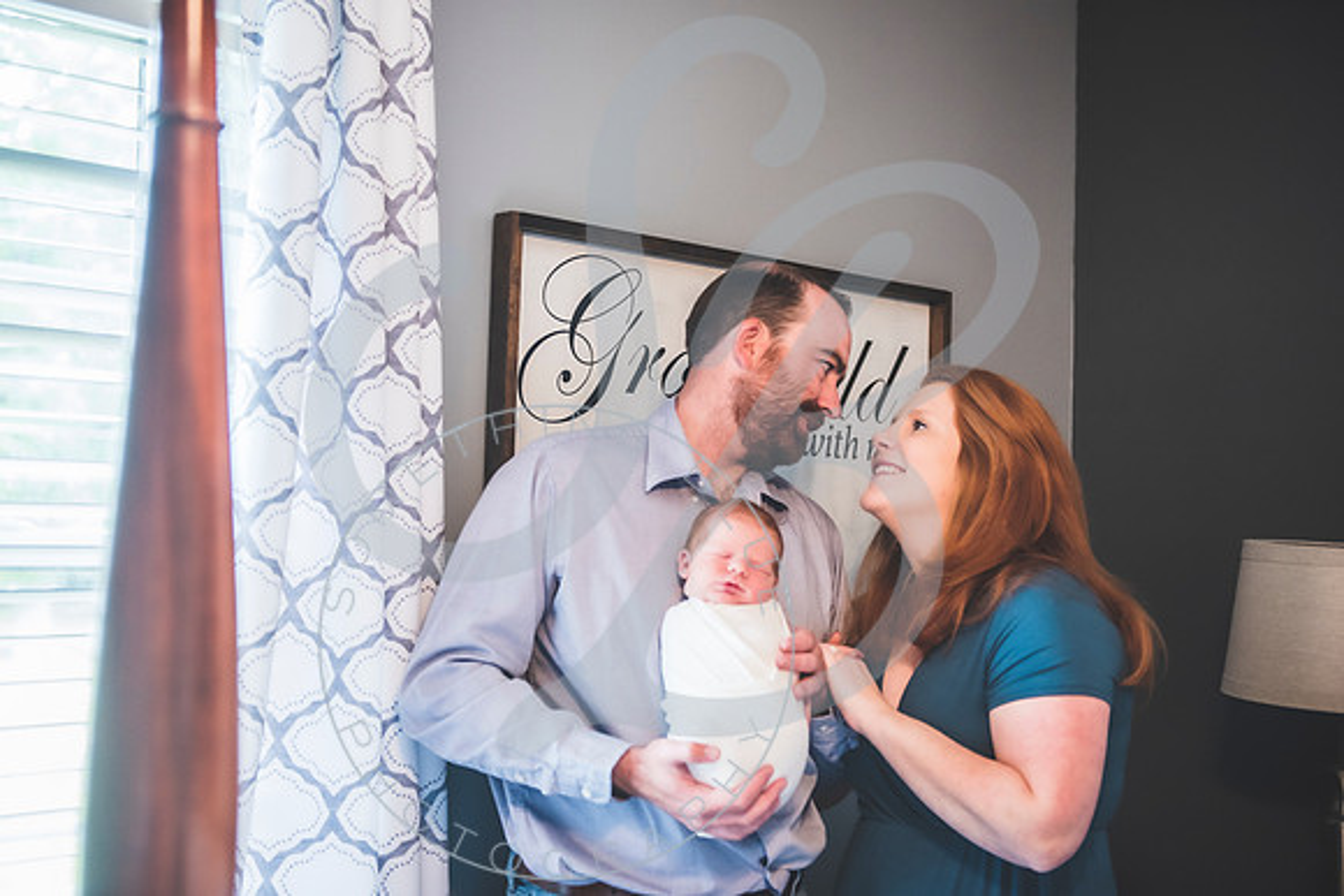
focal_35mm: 50
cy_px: 448
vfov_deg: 27.0
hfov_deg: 39.6
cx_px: 657
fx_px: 1864
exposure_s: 1/125
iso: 800
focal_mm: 48
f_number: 2.8
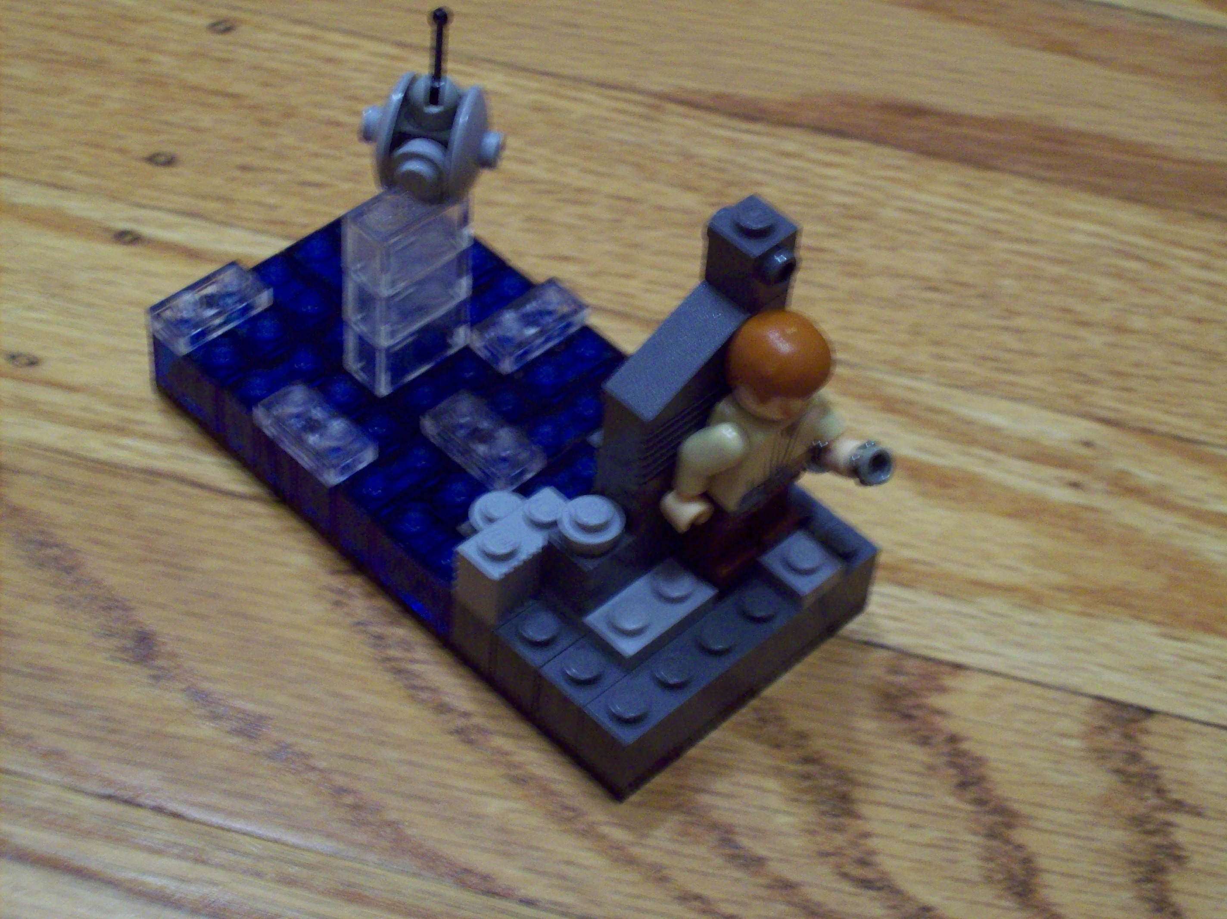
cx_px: 614
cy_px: 460
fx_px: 2480
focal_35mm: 70
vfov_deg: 21.0
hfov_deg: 27.8
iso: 200
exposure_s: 1/8
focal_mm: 11.6
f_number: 3.8
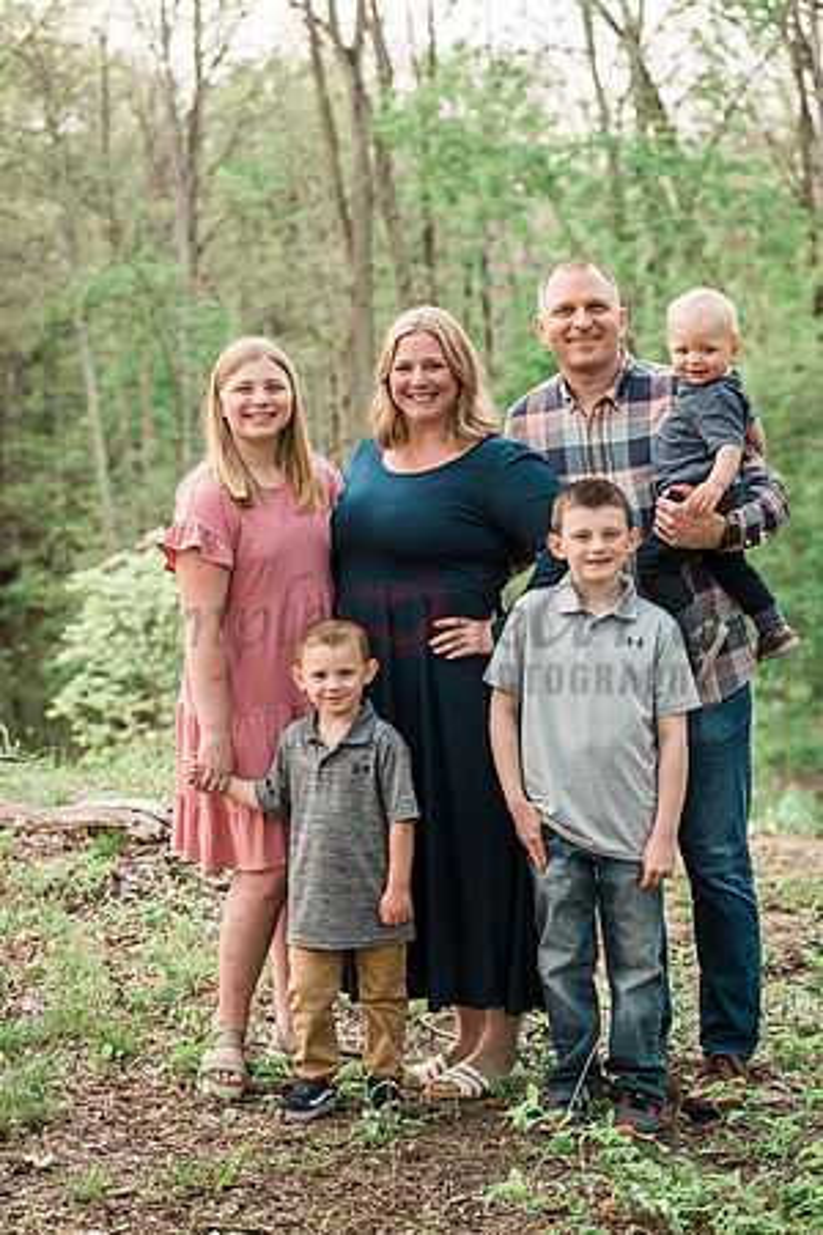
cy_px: 618
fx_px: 2812
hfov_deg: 16.7
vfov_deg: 24.8
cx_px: 412
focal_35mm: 82
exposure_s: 1/250
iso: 400
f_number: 4
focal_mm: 82
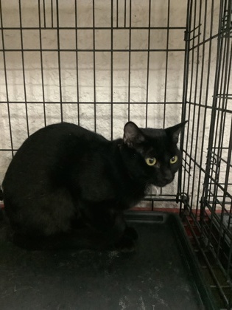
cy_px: 155
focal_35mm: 31
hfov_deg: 45.4
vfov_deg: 58.4
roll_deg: -0.1
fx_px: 277
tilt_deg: -13.3
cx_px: 116
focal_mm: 3.3
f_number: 2.4
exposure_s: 1/17
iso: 640
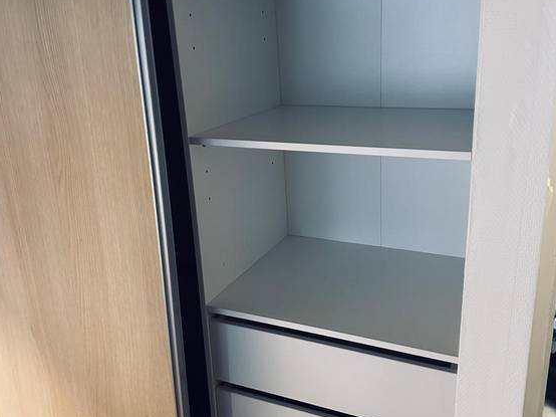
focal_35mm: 26
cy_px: 197
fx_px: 417
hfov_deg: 67.3
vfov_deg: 53.0
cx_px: 296
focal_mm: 6.86
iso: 800
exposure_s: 1/33
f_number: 1.78
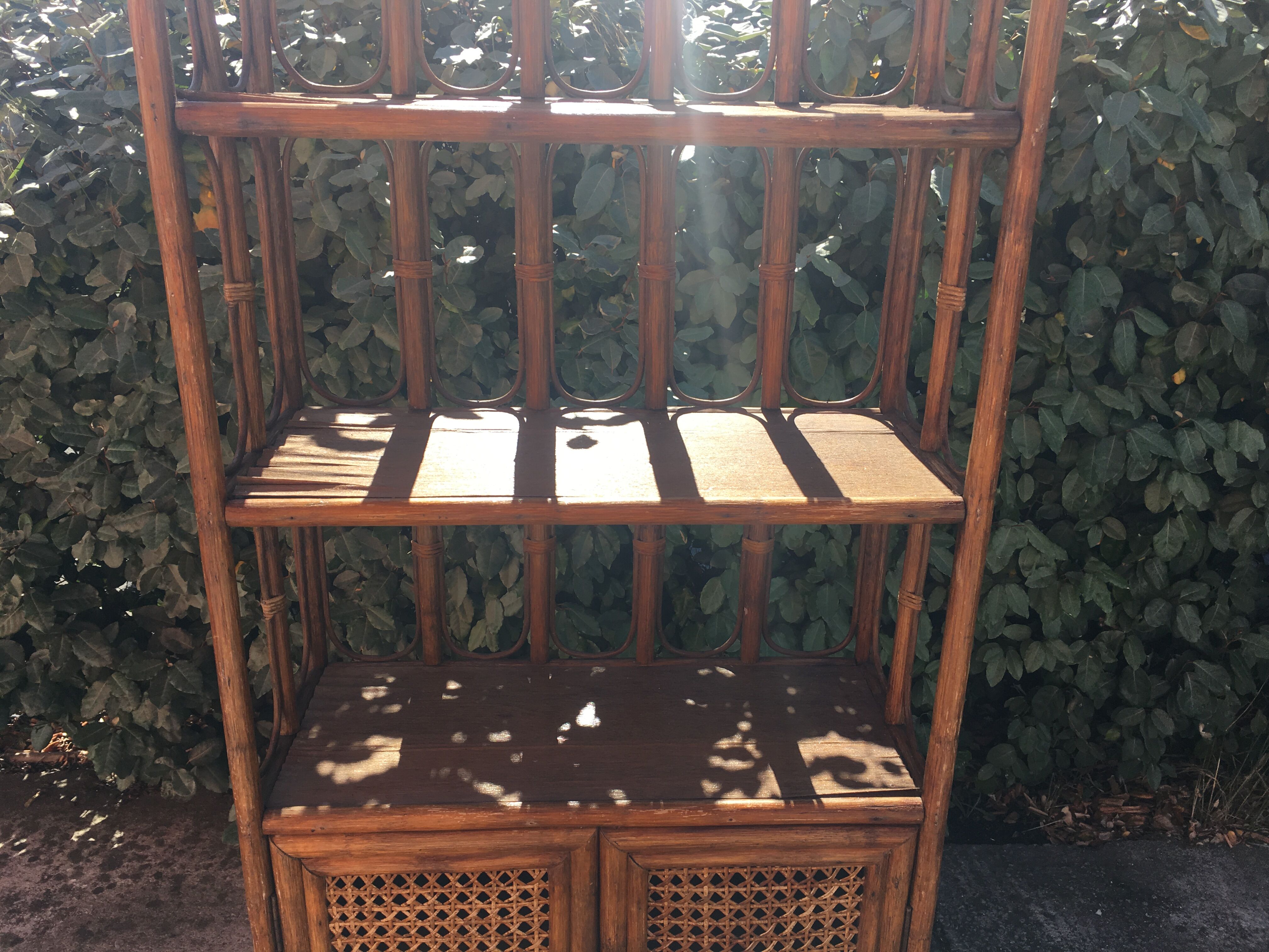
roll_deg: -0.9
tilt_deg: -21.9
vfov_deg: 48.2
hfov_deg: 61.7
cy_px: 476
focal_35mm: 29
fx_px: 1063
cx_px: 634
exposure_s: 1/605
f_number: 2.2
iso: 25
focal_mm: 4.15
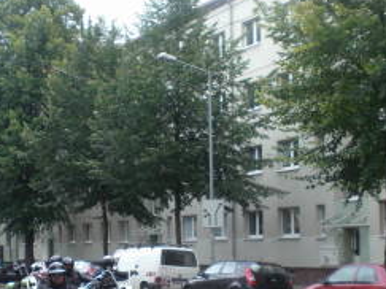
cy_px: 237
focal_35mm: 75
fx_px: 836
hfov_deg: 25.9
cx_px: 141
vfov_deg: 19.4
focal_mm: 6.3
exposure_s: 1/125
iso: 64
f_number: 3.1
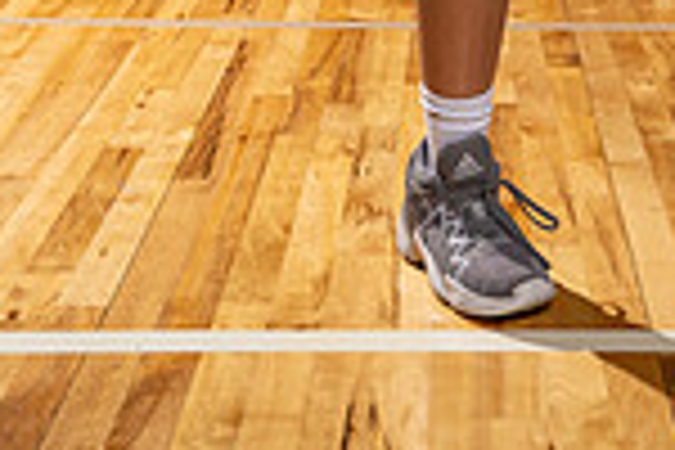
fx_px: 1744
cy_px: -526
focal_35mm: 93
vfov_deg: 12.4
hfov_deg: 21.7
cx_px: 526
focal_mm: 31
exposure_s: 1/250
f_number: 5.6
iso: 160
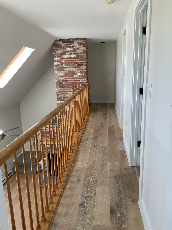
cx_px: 86
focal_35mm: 29
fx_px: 192
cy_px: 115
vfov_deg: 61.7
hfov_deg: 48.2
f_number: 1.8
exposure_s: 1/122
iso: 50
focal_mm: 3
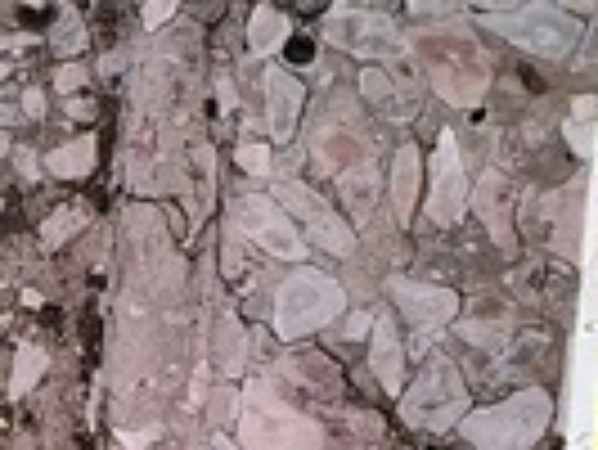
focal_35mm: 464
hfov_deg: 4.2
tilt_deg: -31.8
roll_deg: -1.2
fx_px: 8023
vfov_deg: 3.2
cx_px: -1016
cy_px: 1206
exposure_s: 1/145
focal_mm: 9
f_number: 2.8
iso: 32
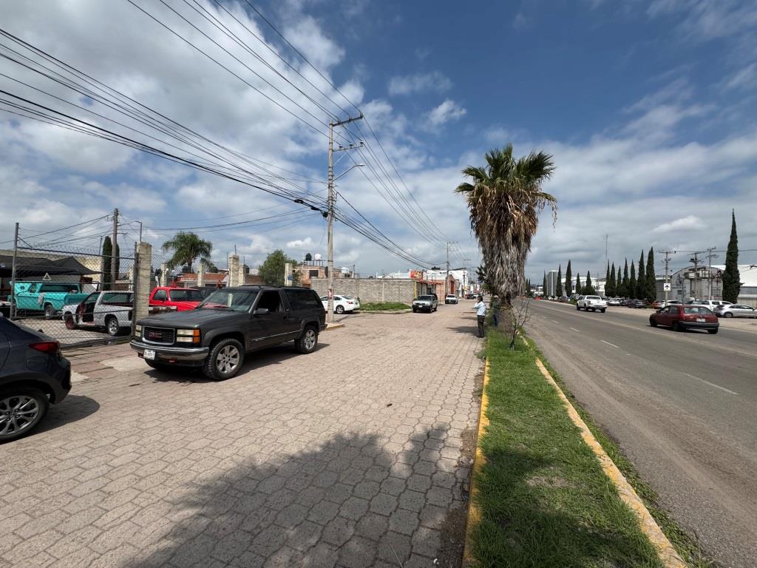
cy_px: 284
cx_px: 378
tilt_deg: +1.0
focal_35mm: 14
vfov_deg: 85.7
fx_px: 306
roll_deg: -0.1
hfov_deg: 102.1
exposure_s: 1/4132
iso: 50
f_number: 2.2
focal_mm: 2.22
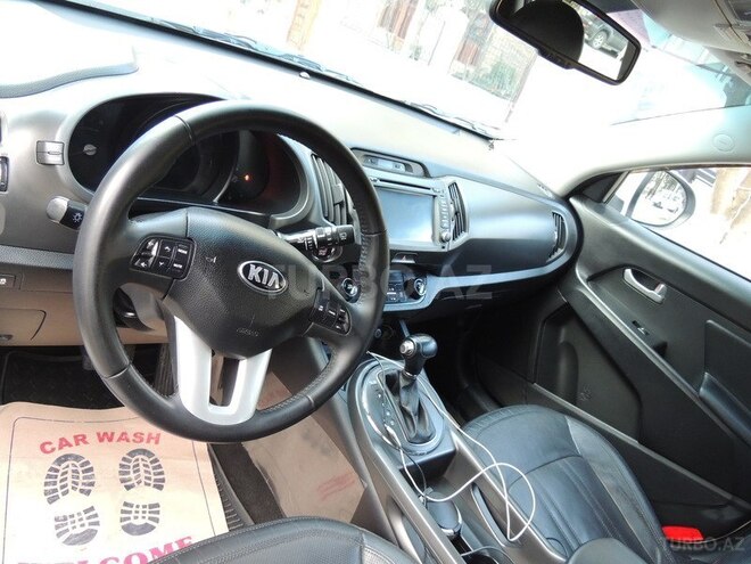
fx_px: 521
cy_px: 282
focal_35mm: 24
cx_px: 376
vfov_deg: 56.8
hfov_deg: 71.6
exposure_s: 1/30
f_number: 3
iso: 400
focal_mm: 4.3
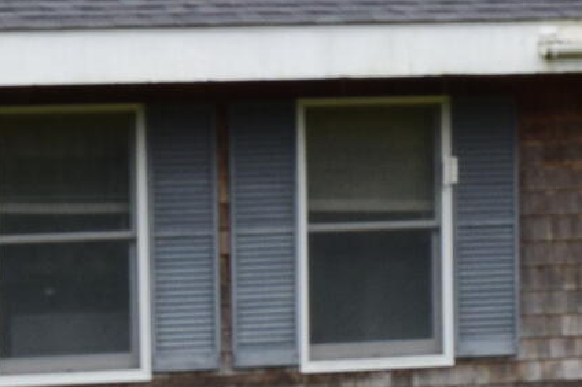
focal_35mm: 255
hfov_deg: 8.1
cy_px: 412
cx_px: 496
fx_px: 4119
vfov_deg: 5.4
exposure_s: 1/250
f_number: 10
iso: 400
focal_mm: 24
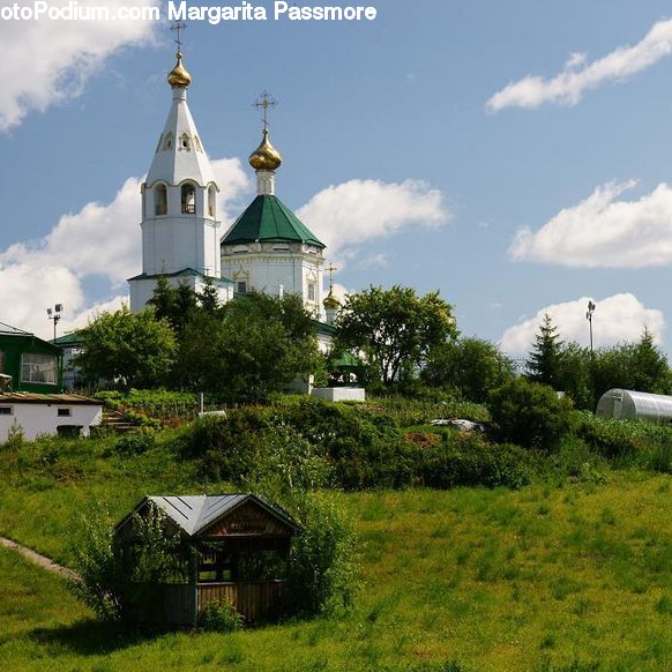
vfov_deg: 19.6
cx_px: 387
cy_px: 330
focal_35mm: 89
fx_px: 1947
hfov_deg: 19.6
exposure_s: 1/125
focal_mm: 45
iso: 200
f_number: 9
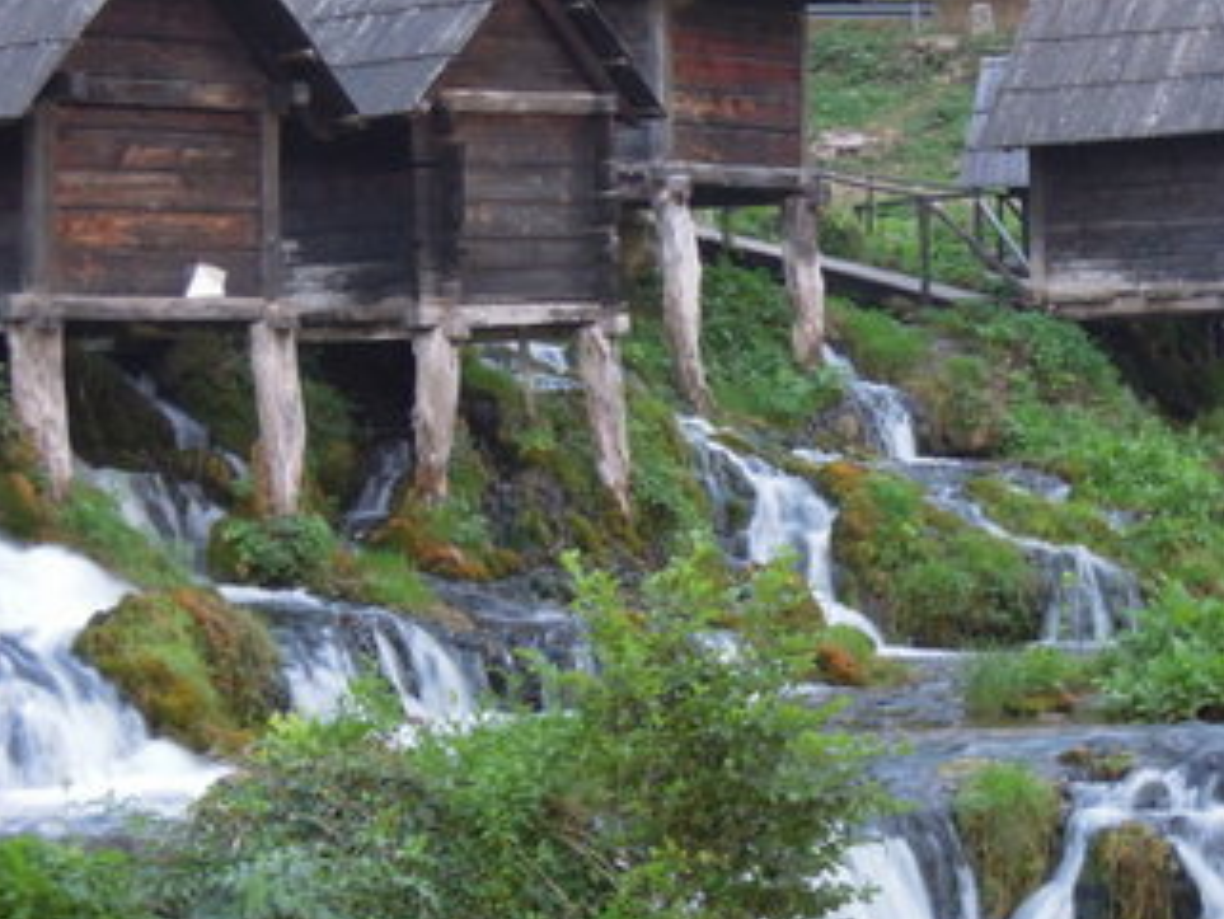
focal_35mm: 115
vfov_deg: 12.9
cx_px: 694
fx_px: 4068
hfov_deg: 17.1
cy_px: 404
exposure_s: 1/6
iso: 800
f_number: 4.2
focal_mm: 13.8
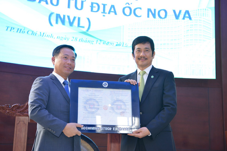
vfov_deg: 23.4
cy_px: 76
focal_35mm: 58
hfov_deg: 34.5
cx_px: 114
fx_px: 366
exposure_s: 1/80
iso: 800
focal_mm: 58
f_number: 3.5
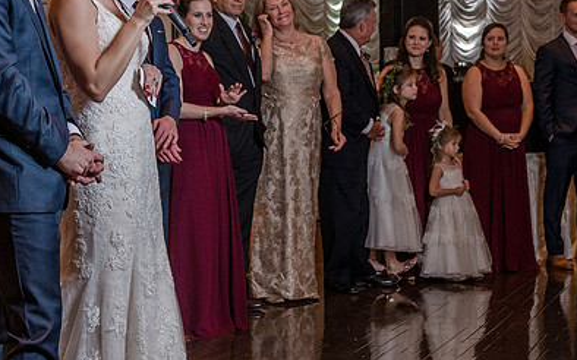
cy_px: 138
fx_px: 1273
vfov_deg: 16.1
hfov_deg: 25.5
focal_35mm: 81
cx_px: 300
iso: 2000
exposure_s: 1/100
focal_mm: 36
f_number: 4
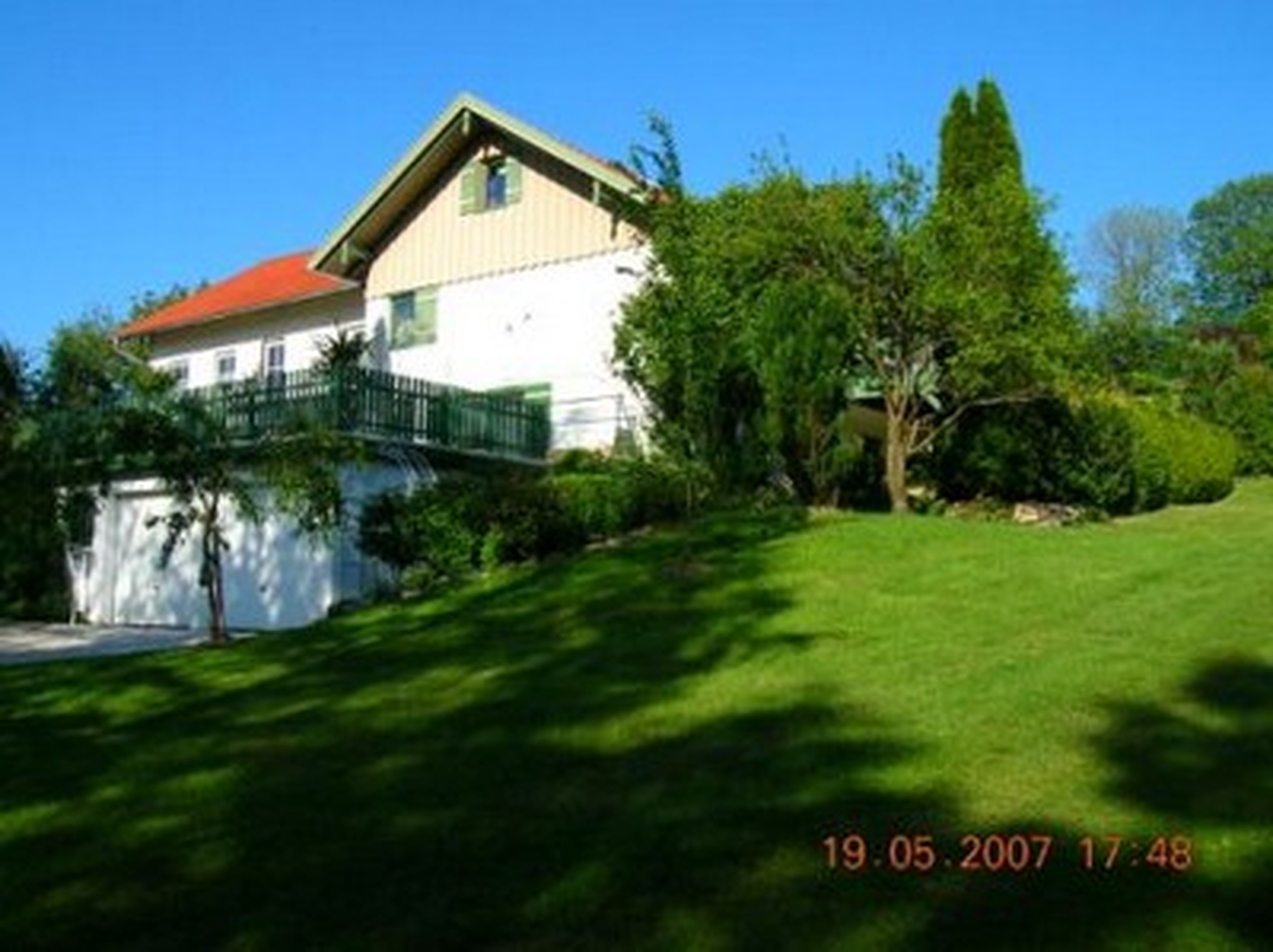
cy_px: 476
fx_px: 1249
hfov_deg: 54.0
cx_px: 636
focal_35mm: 34
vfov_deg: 41.7
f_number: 4.9
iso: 50
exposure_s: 1/357
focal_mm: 5.7
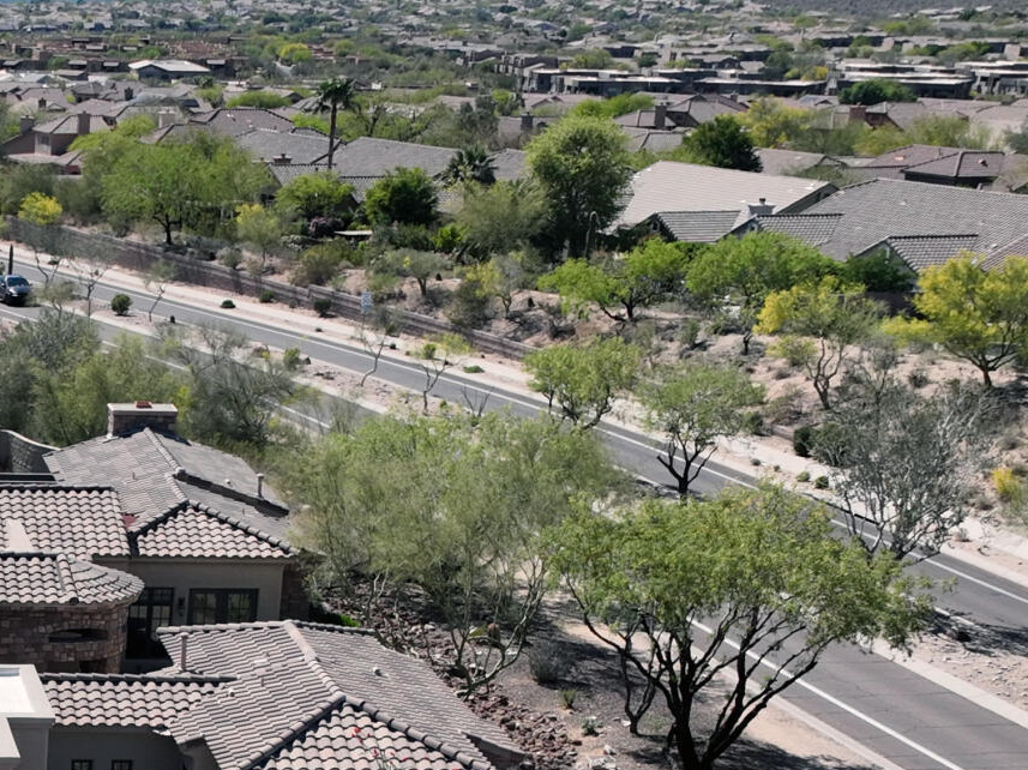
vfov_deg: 16.6
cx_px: -215
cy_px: 983
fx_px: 2494
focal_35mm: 84
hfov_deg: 21.6
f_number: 2.8
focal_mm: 12.29
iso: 150
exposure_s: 1/2500
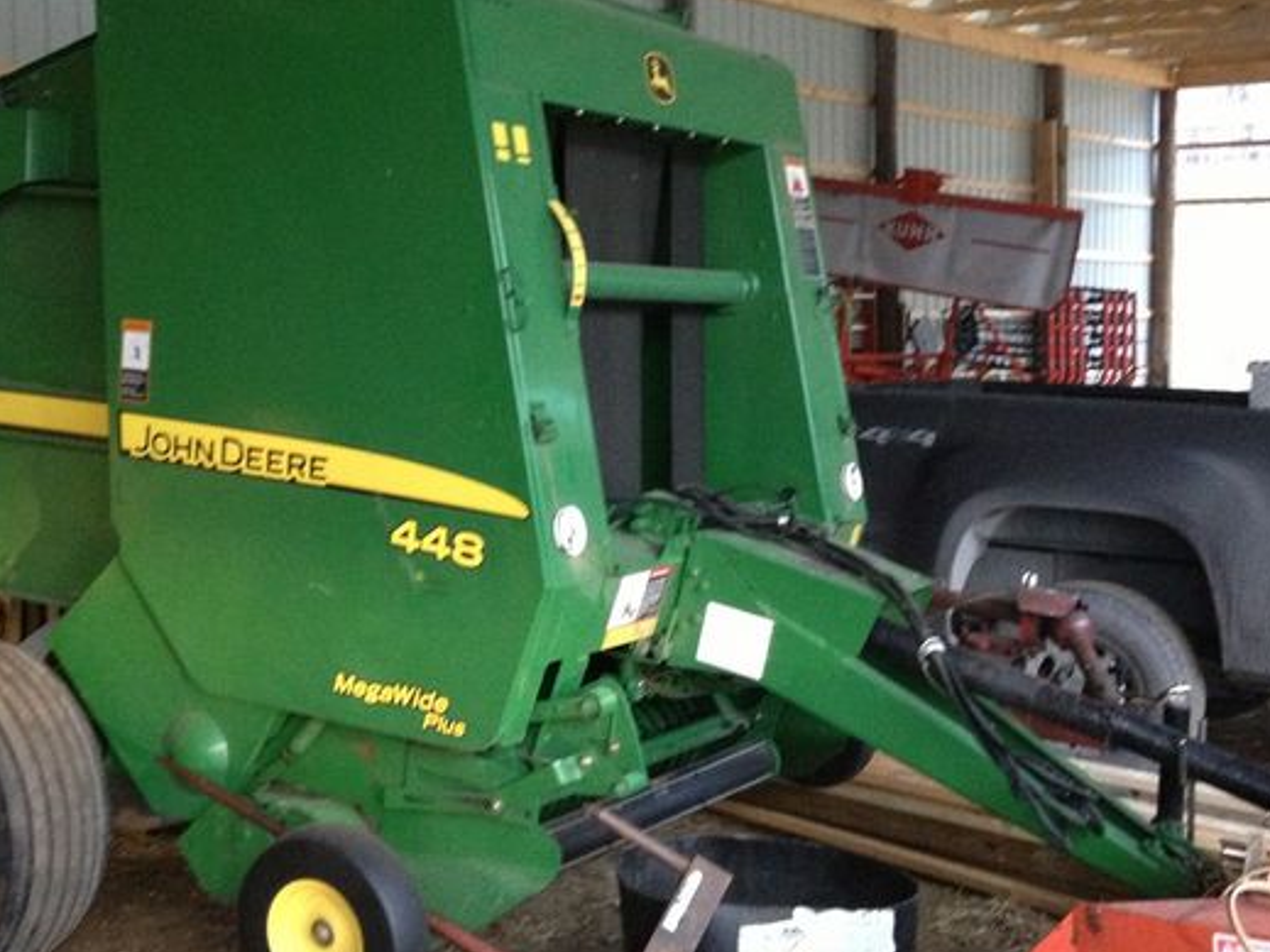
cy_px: 414
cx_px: 502
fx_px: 1981
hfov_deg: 35.4
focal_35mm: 54
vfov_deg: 27.0
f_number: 2.4
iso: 400
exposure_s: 1/15
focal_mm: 4.28
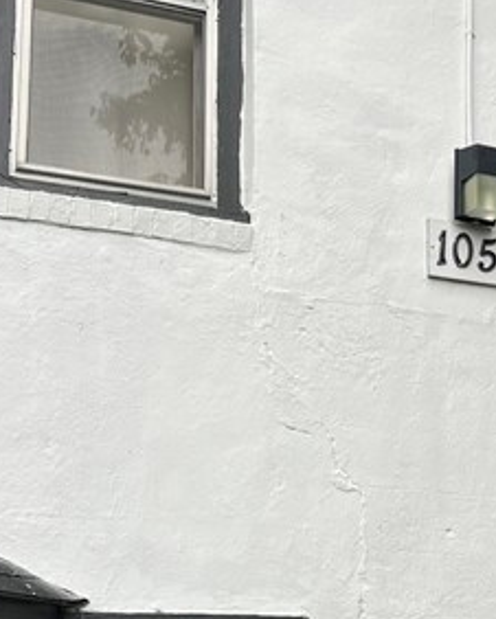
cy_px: 360
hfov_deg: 16.6
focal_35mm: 92
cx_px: 424
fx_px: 1686
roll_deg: +1.0
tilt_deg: +15.2
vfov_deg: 20.8
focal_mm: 5.7
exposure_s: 1/497
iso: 50
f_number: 1.5
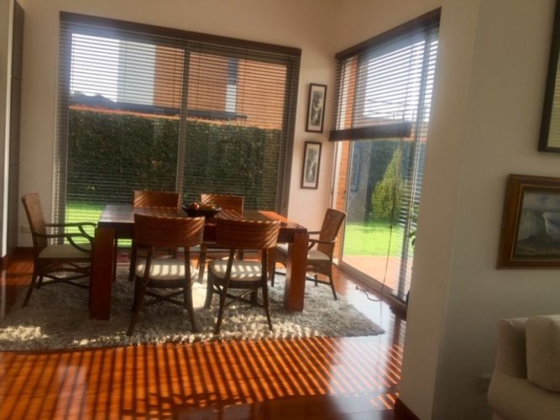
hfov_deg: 61.7
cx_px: 280
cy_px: 210
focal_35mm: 29
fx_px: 469
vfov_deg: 48.2
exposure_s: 1/377
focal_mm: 4.15
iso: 32
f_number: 2.2
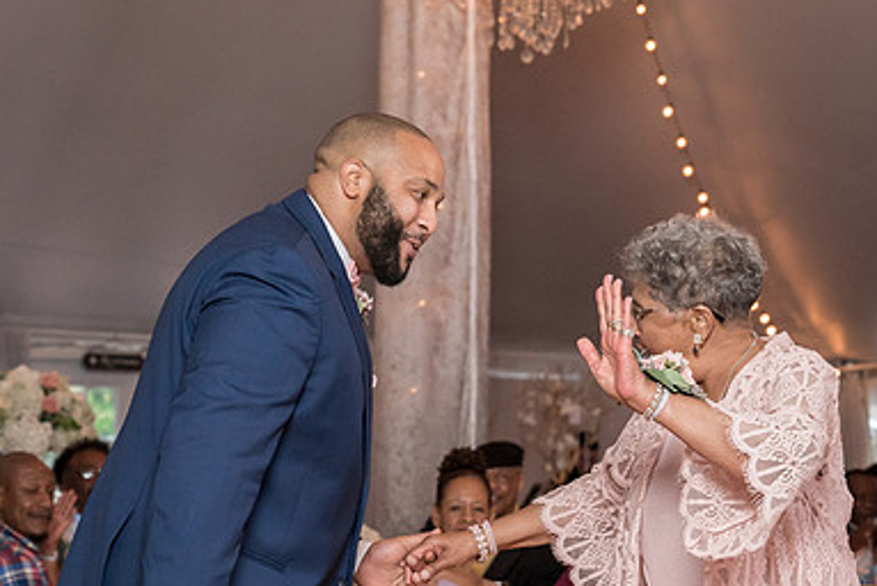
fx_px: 2779
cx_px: 548
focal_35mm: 114
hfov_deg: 17.9
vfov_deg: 12.0
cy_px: 384
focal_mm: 56
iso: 2000
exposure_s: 1/200
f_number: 4
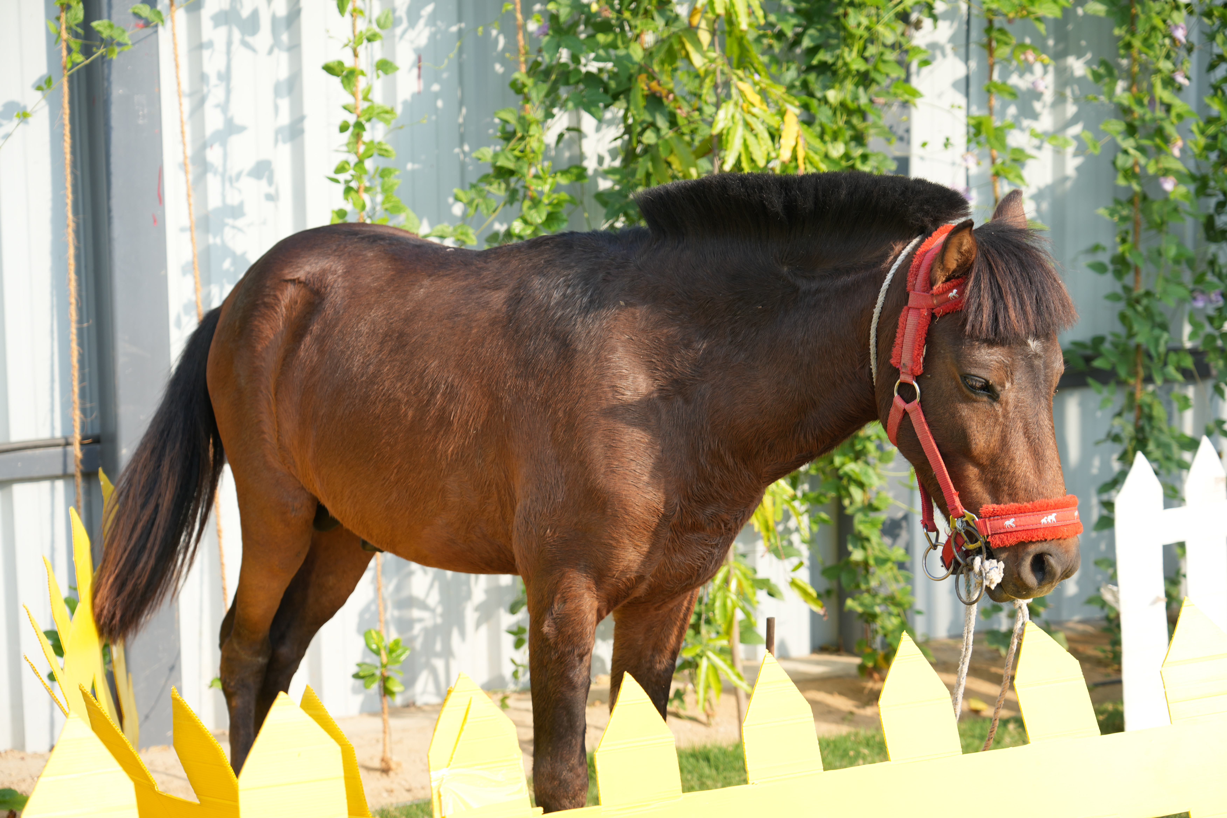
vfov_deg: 16.3
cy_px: 409
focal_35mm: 84
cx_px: 614
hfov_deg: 24.2
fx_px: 2863
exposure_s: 1/200
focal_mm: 84
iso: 125
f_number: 5.6
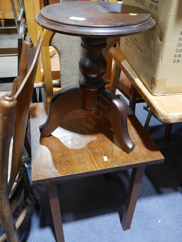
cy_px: 121
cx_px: 91
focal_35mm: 30
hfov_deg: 46.8
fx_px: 210
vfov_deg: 59.9
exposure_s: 1/60
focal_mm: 15
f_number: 3.6
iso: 1000
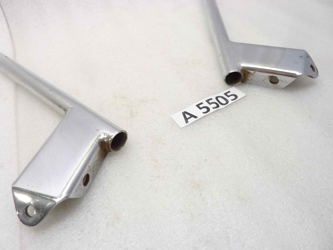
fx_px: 240
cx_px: 166
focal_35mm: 25
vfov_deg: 54.9
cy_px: 125
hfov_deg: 69.4
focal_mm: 4.1
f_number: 3.3
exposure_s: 1/15
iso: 80
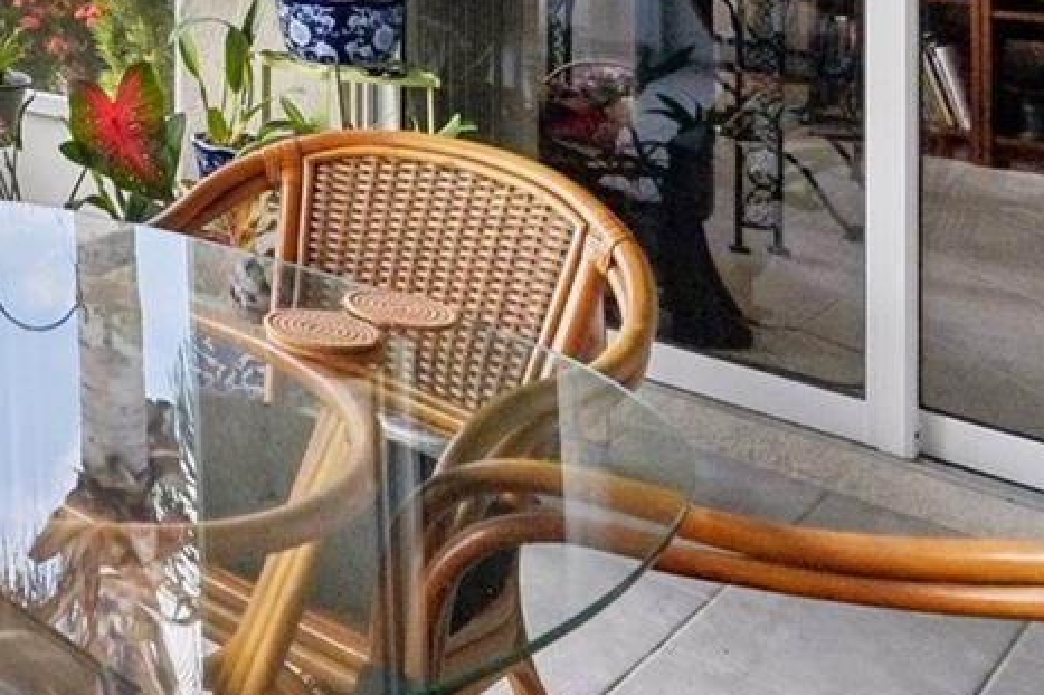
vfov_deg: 23.9
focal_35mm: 48
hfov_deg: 28.5
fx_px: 1391
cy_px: -261
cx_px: -485
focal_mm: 14
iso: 400
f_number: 8
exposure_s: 1/400
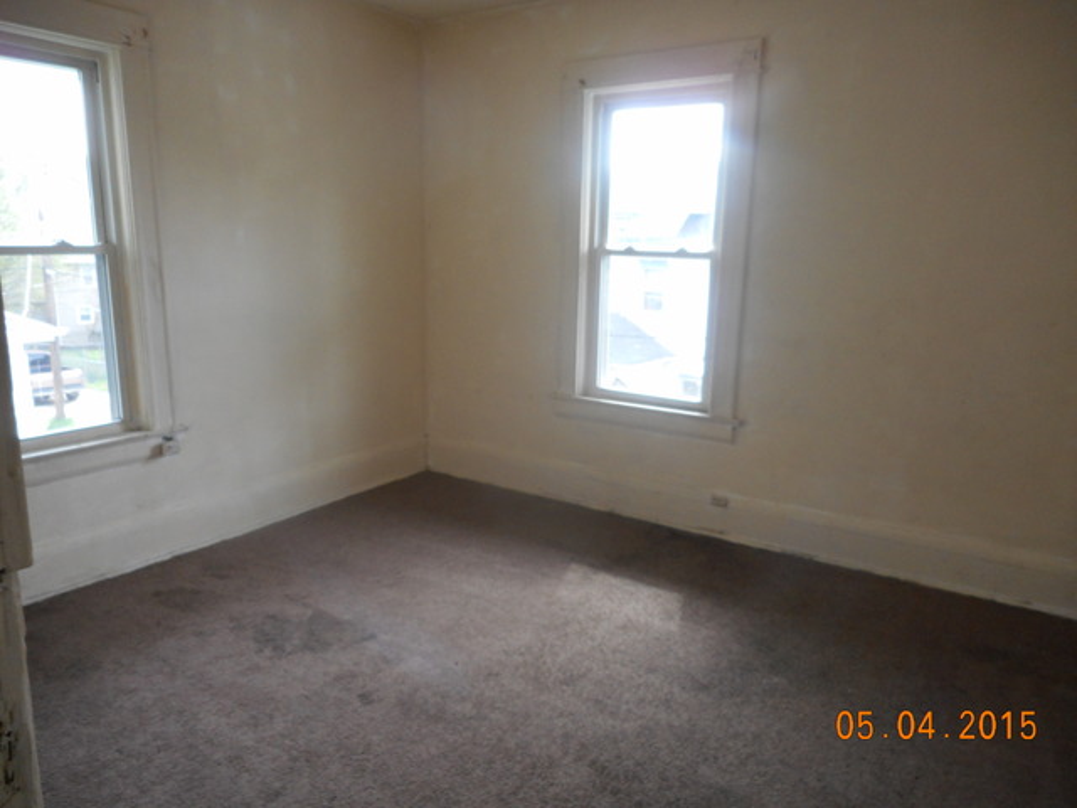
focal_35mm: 25
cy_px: 404
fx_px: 778
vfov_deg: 54.9
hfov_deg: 69.4
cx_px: 538
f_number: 3.7
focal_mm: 4.5
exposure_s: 1/30
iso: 220
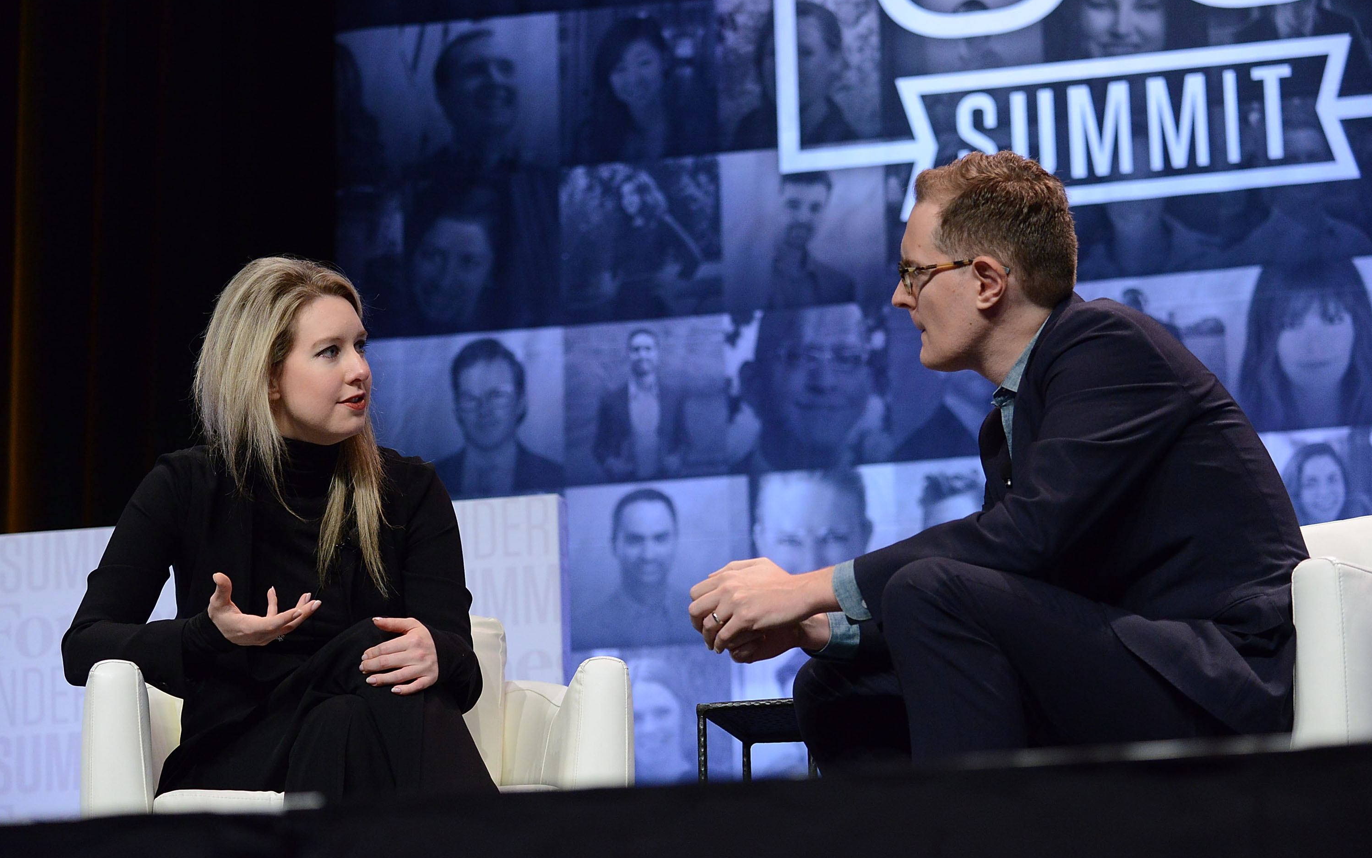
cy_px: 403
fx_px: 4599
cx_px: 689
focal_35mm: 123
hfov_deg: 17.0
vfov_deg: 10.7
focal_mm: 120
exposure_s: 1/160
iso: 3200
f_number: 4.8
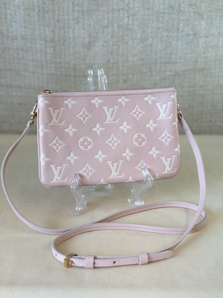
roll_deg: +0.6
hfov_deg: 30.3
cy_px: 149
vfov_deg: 39.7
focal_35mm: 48
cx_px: 112
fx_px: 412
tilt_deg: -19.2
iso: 50
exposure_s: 1/121
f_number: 1.78
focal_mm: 6.76
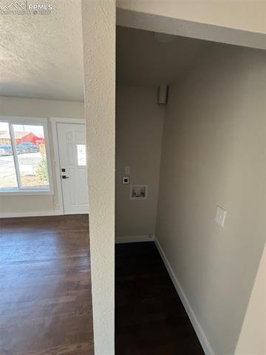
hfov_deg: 85.7
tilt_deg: -10.9
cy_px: 178
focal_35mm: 14
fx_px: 143
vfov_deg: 102.1
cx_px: 133
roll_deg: -1.7
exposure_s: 1/83
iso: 320
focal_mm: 2.22
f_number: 2.2
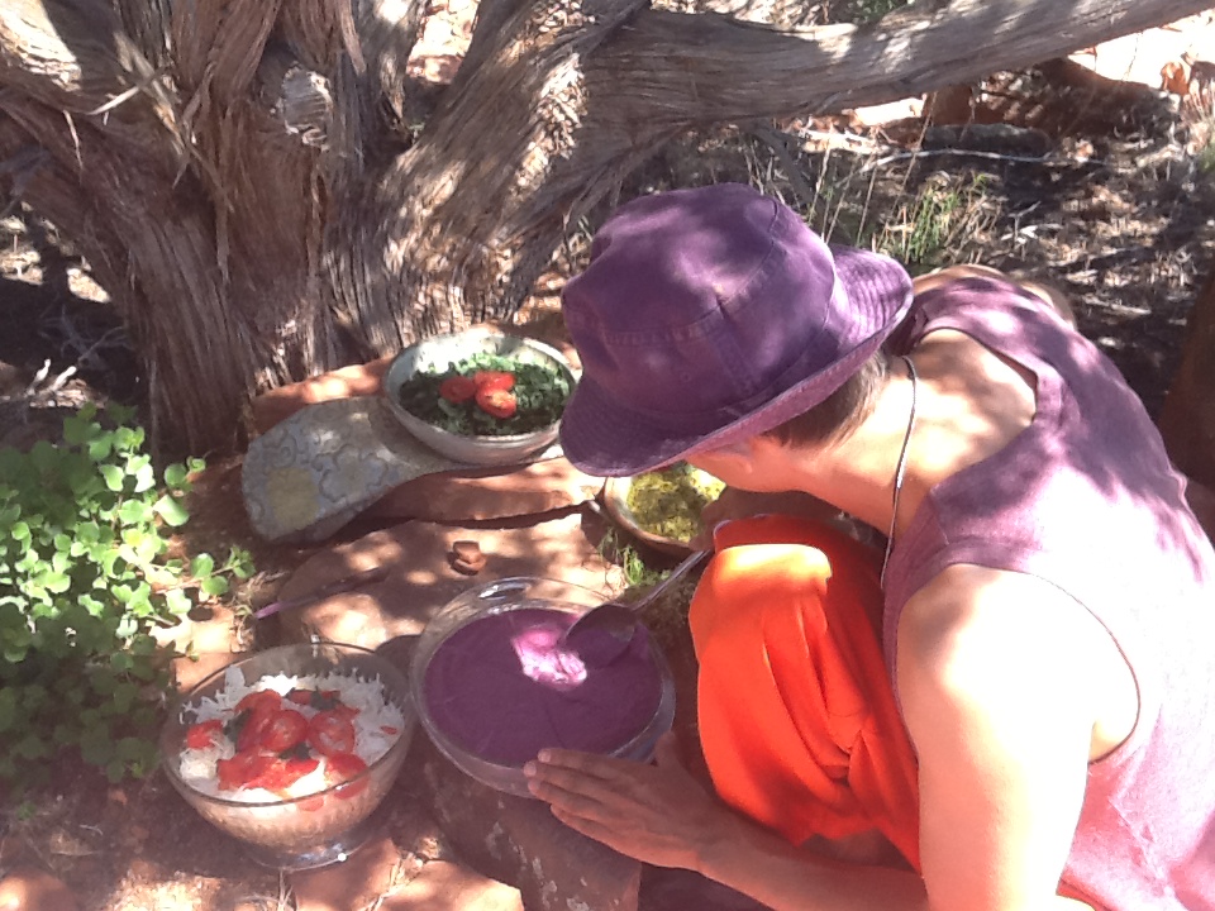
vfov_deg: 32.9
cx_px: 608
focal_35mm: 44
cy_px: 456
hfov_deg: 42.9
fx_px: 1544
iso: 40
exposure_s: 1/228
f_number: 2.4
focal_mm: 2.03
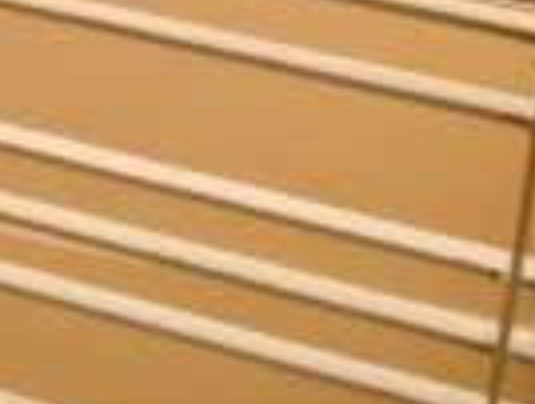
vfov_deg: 11.1
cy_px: -468
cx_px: -319
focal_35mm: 119
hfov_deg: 15.0
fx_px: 1842
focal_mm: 4.5
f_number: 2.5
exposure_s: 1/500
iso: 80
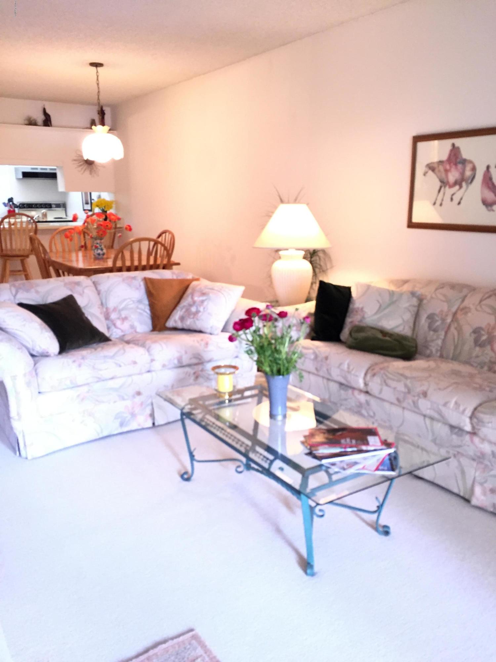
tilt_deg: -13.2
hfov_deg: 48.2
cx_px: 248
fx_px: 554
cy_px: 331
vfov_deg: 61.7
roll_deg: +0.0
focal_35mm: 29
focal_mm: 4.15
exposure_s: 1/30
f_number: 2.2
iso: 125
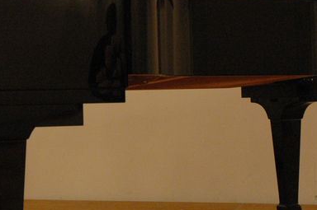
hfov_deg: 17.6
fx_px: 996
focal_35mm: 113
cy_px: 67
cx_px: -1
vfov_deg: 12.0
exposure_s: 1/30
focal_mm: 29
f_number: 4
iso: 1400
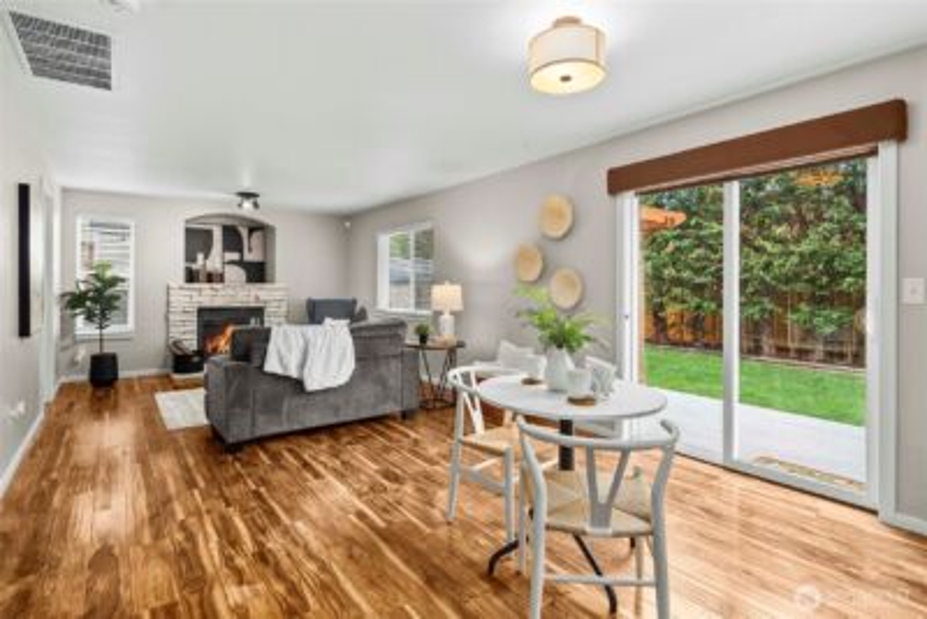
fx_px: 438
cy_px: 310
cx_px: 464
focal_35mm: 17
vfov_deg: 70.5
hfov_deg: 93.3
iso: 1000
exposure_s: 1/8
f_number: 7.1
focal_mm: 17
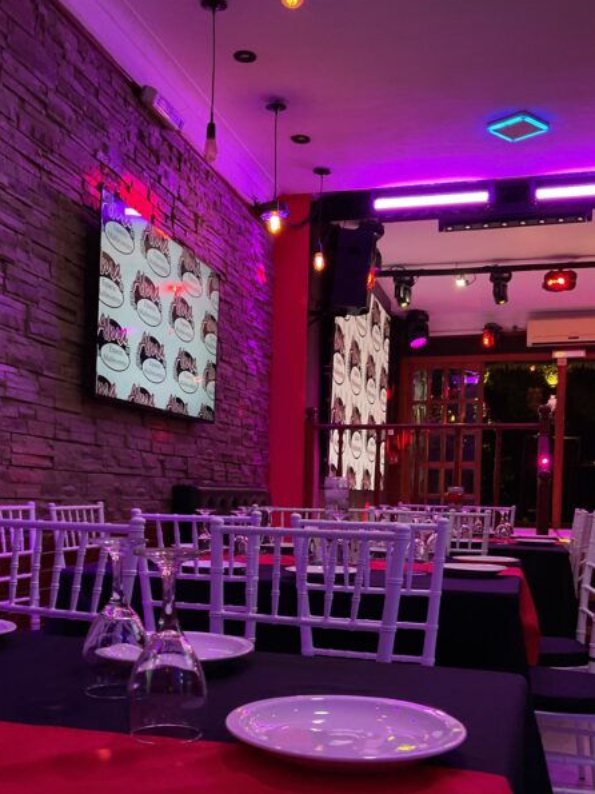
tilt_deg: -2.0
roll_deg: -0.4
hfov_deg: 36.8
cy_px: 514
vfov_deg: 47.3
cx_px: 264
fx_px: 894
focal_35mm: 39
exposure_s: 1/60
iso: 160
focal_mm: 3
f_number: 1.8
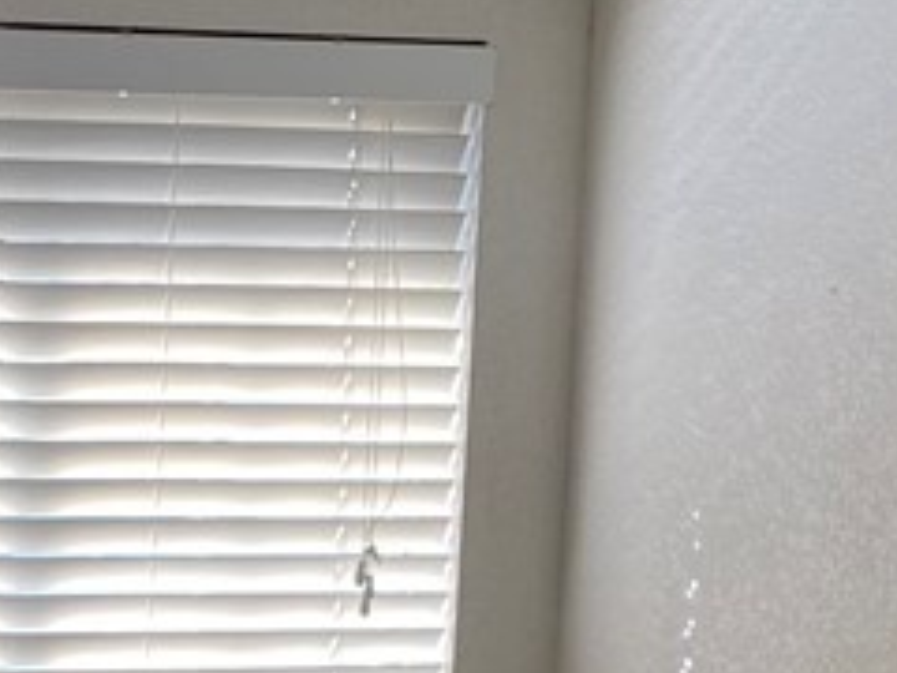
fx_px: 2876
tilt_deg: -10.9
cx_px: -191
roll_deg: +0.5
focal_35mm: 111
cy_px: 1167
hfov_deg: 16.9
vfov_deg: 12.3
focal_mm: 4.25
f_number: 1.8
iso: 80
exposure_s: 1/121
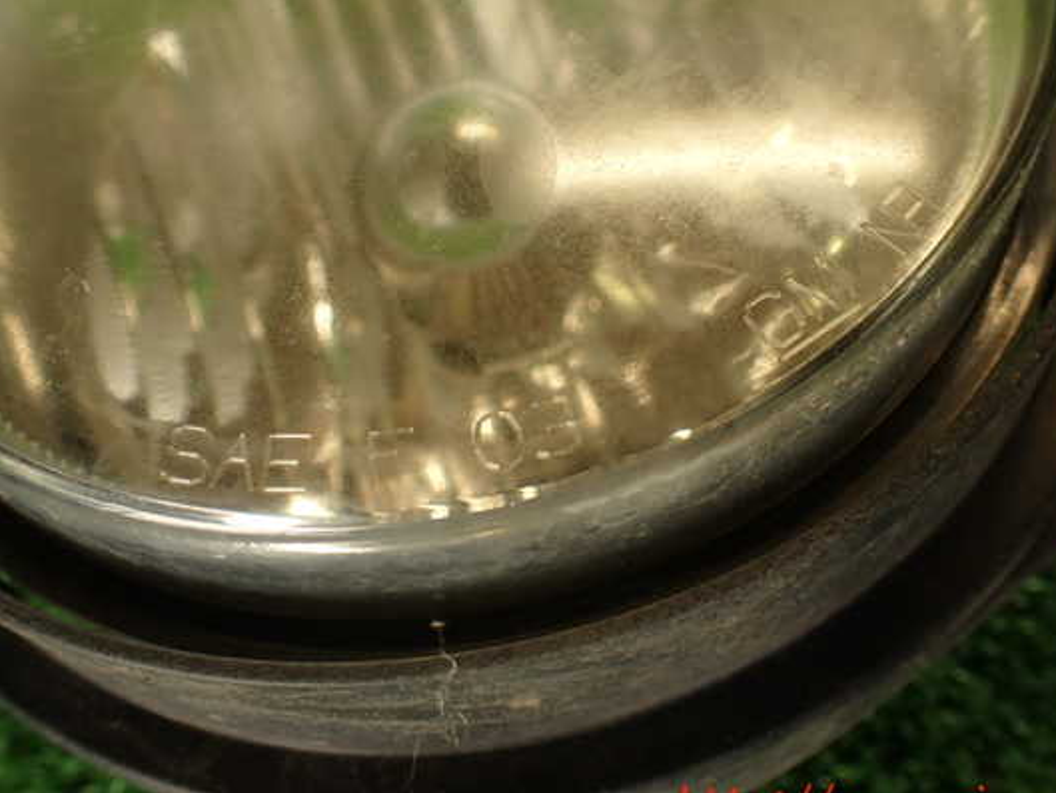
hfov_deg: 53.9
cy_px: 382
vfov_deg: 41.8
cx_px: 533
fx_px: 1037
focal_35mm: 34
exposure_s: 1/60
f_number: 2.3
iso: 100
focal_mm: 5.4
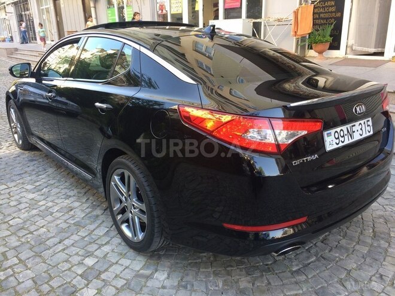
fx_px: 331
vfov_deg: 48.2
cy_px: 148
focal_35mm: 29
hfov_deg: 61.7
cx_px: 198
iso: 50
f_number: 2.2
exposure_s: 1/100
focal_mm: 4.15
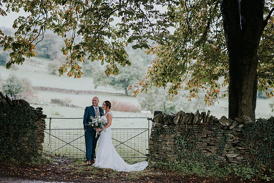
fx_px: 676
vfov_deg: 15.4
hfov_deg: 22.9
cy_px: 91
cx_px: 137
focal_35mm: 89
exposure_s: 1/200
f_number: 1.8
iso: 1600
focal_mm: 85
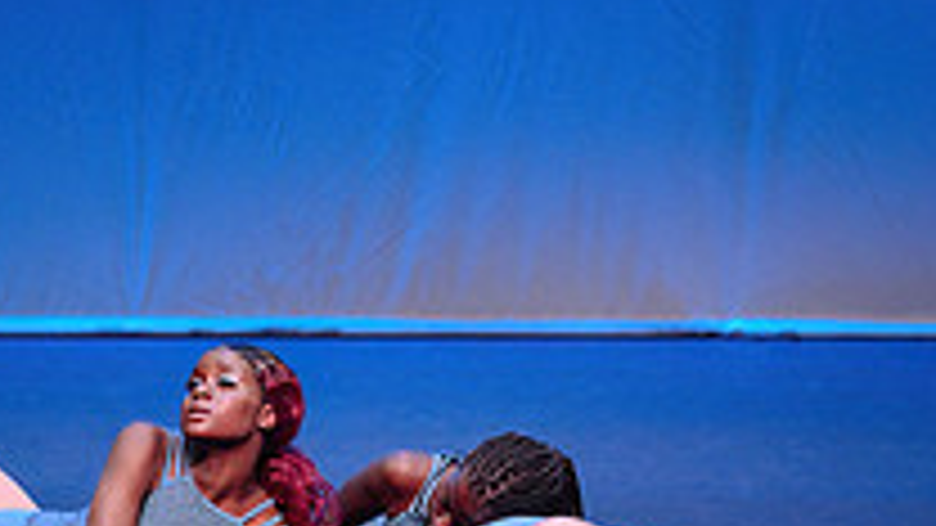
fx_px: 9257
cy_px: 200
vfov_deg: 3.3
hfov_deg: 5.8
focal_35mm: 373
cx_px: 503
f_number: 2.8
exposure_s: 1/500
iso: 1250
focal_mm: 125
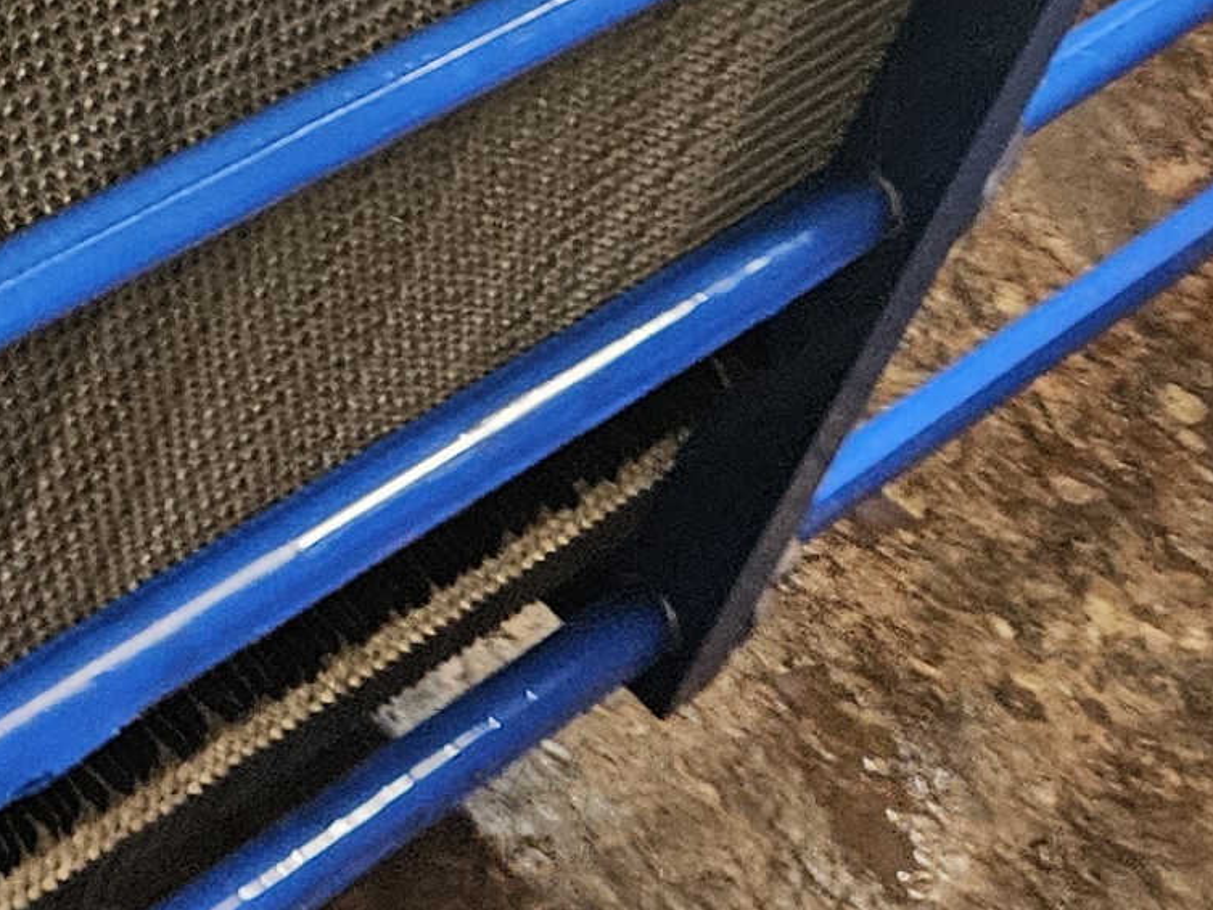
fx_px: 4276
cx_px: -393
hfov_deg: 15.3
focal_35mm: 122
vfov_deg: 10.4
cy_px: -1309
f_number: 1.8
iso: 800
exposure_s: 1/100
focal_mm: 5.4
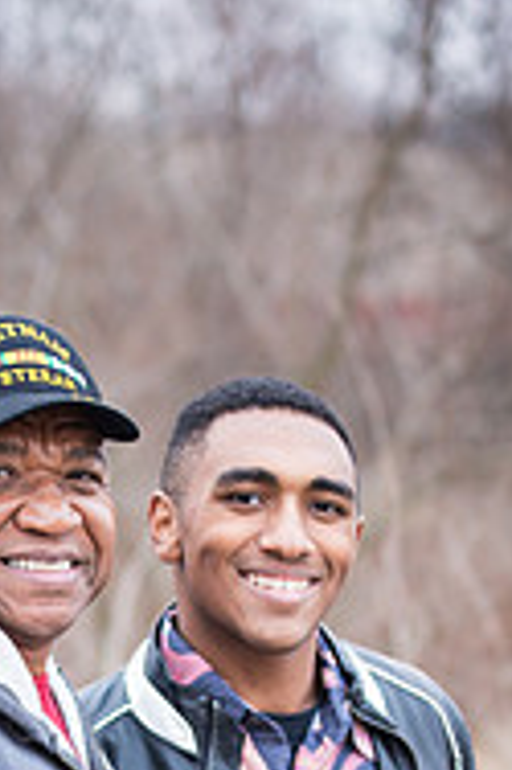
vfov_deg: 10.0
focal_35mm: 204
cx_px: 152
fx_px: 4360
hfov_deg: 6.7
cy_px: 905
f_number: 2.8
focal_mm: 85
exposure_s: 1/30
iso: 200
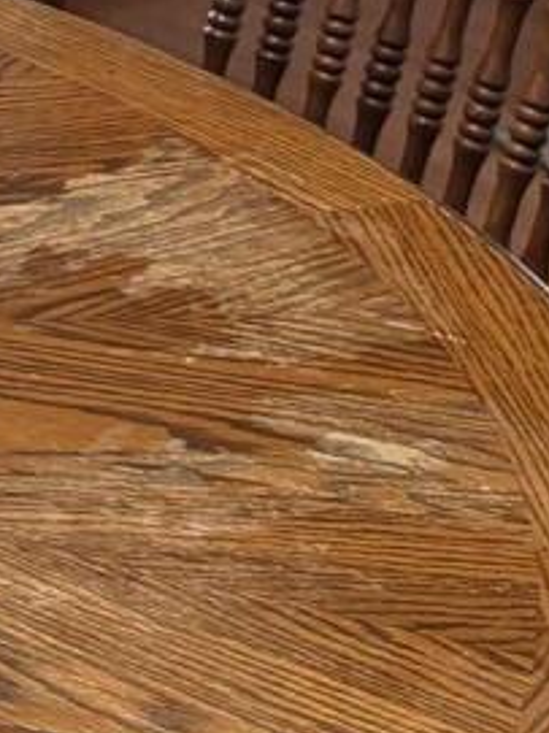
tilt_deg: -15.7
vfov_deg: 9.9
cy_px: -427
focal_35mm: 192
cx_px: -987
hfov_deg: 7.1
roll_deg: +0.2
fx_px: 4063
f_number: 1.6
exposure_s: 1/60
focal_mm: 5.96
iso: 160
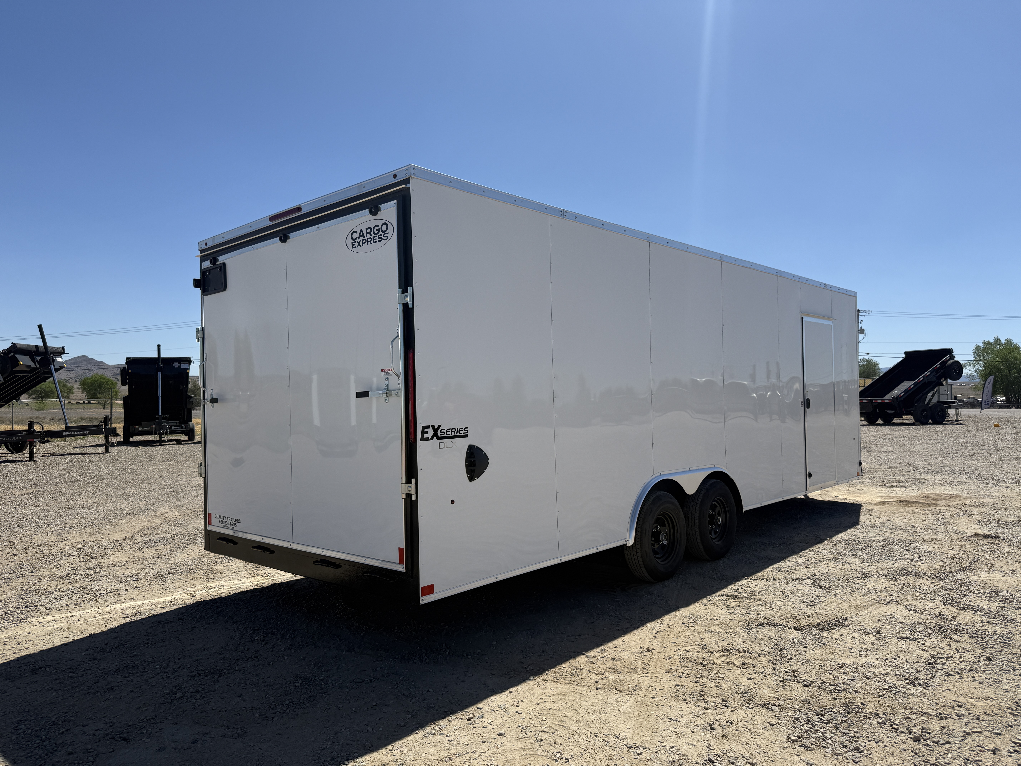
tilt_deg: +1.4
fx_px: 708
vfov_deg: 56.8
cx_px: 510
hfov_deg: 71.6
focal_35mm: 24
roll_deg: +0.8
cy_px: 383
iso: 80
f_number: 1.78
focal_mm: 6.76
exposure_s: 1/6711
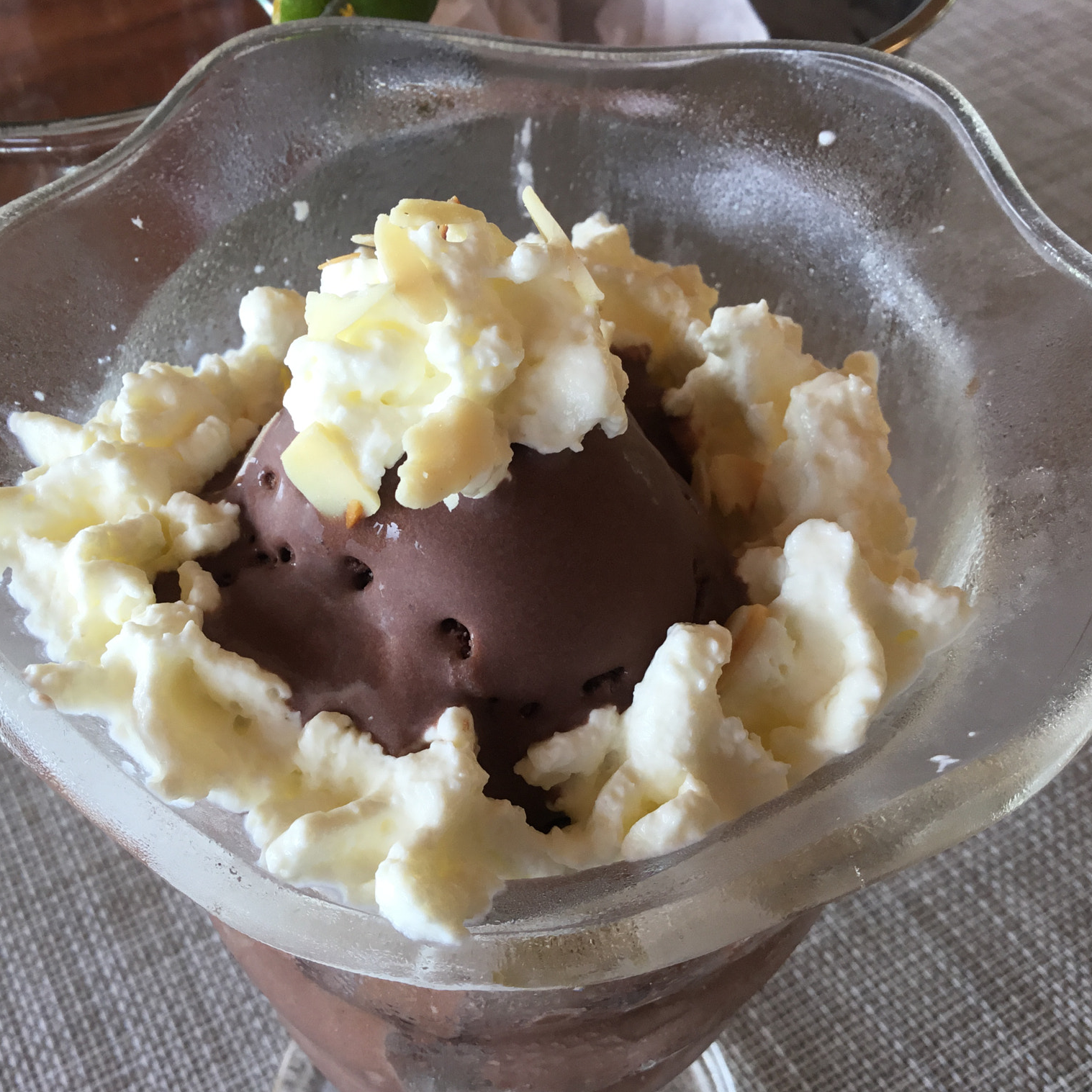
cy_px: 551
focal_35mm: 37
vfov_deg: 44.9
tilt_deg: -47.4
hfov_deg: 44.7
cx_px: 441
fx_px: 1321
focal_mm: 3.3
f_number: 2.4
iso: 25
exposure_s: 1/60
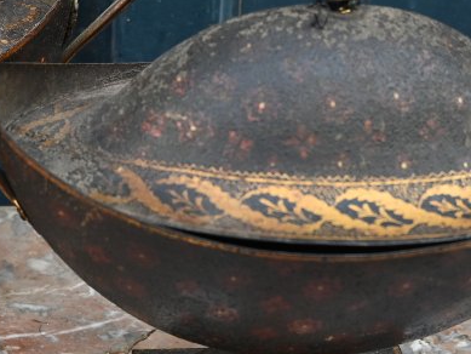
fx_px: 1181
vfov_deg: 16.9
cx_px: 54
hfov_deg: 22.1
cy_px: 276
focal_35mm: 87
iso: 250
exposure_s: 1/250
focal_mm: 19.5
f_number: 4
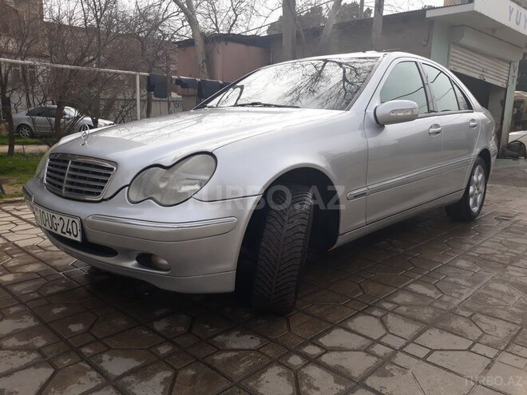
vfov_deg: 51.4
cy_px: 198
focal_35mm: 27
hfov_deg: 65.3
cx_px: 264
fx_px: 411
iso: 40
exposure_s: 1/1211
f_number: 1.7
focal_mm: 3.71
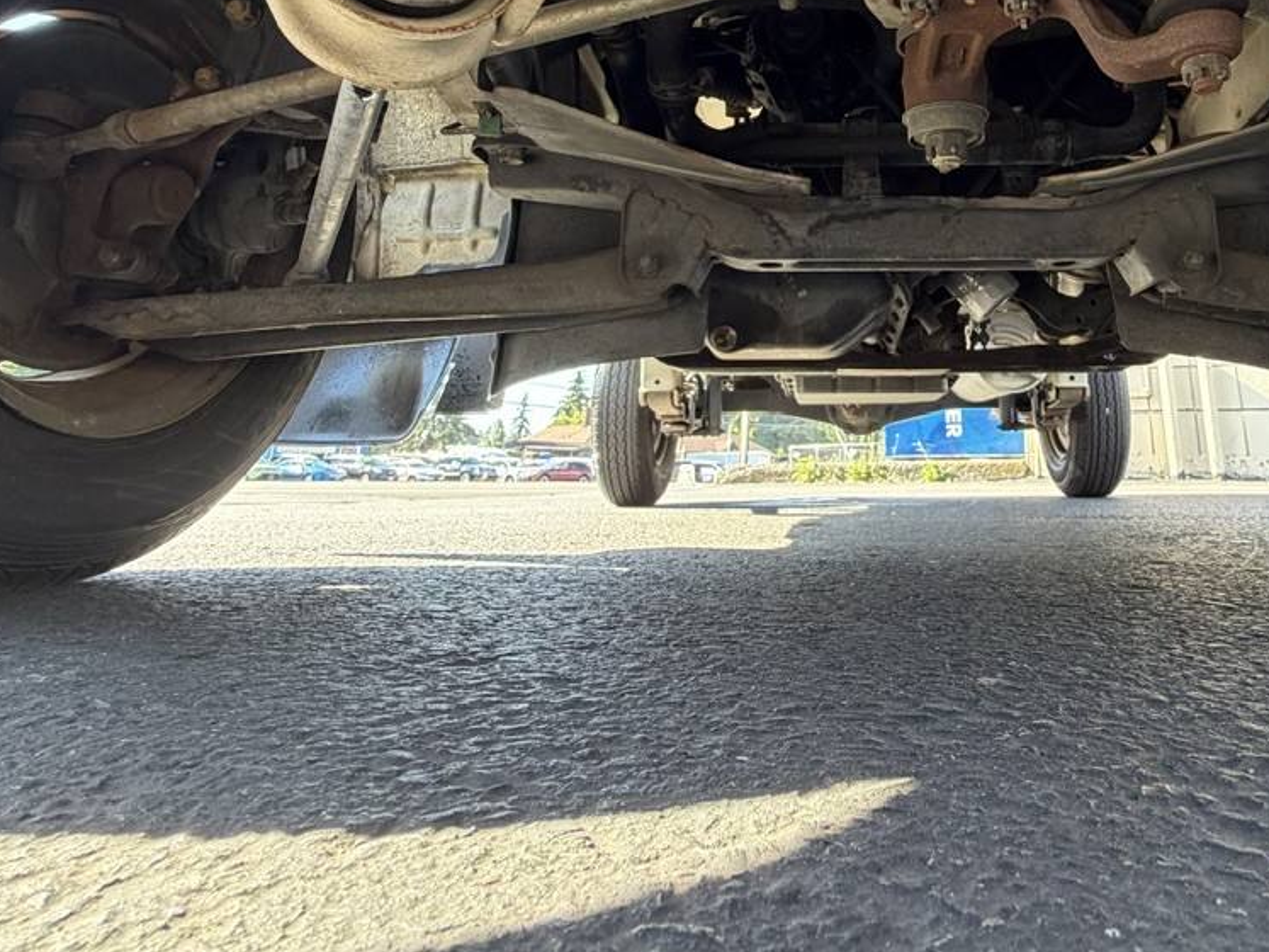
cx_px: 858
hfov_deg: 69.3
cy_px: 163
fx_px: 880
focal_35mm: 24
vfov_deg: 52.4
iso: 200
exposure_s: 1/121
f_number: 2.2
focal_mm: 2.22
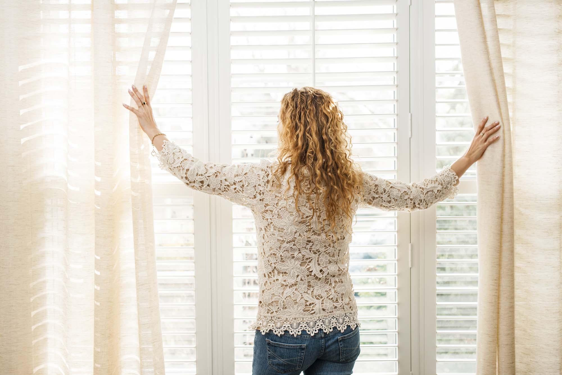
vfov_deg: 27.0
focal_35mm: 50
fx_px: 780
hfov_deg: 39.6
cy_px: 188
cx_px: 281
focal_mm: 50
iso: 200
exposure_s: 1/100
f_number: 3.2
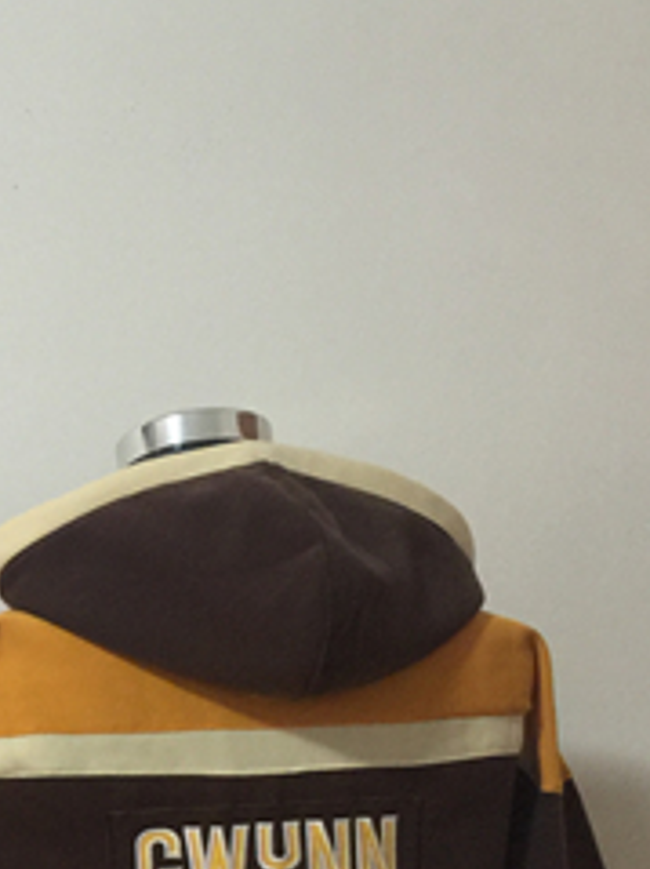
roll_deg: -1.7
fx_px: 1980
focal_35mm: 79
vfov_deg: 24.1
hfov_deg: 17.5
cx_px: -203
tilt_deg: +0.2
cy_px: 773
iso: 100
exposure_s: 1/10
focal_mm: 4.15
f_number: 2.2
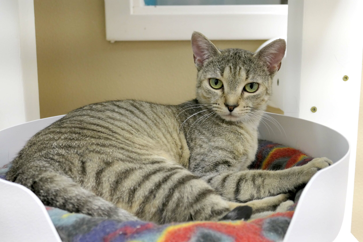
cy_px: 121
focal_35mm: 51
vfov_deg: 26.5
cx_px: 184
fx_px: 514
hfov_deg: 38.9
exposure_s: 1/80
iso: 800
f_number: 3.3
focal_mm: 18.17
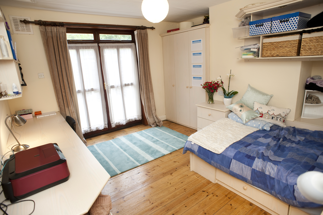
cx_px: 162
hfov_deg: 84.0
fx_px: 179
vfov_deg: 61.9
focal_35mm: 20
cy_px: 108
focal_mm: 20
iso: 200
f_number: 4.5
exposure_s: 1/50
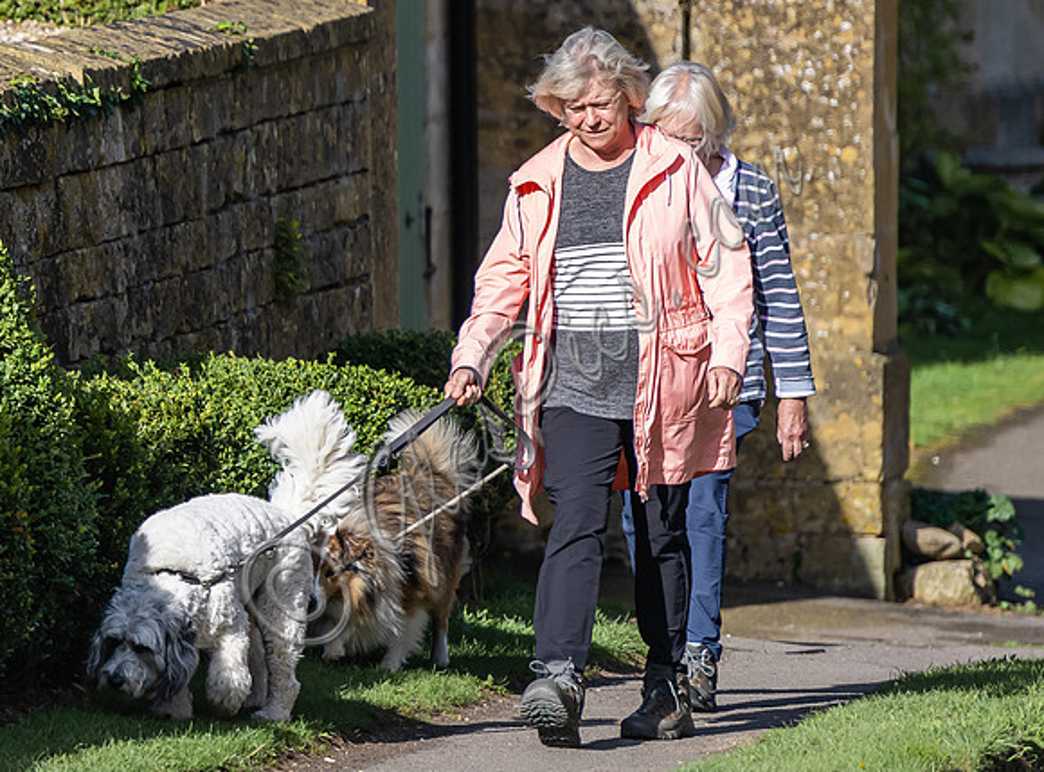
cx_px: -358
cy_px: 198
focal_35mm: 586
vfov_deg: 2.5
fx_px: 17575
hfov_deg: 3.4
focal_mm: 200
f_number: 2.8
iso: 400
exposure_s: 1/4000
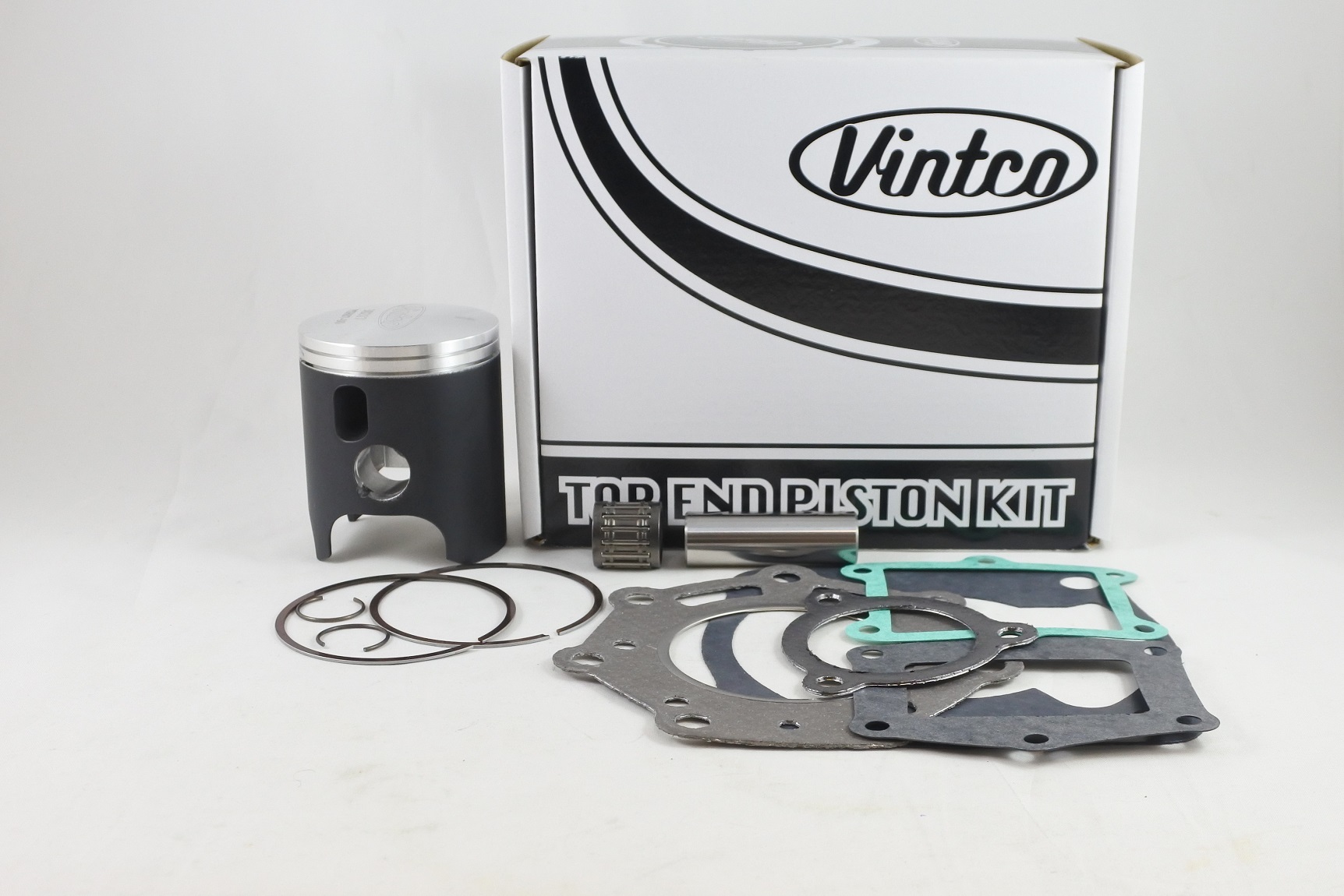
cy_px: 448
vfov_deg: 38.9
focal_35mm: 34
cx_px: 672
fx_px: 1269
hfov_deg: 55.8
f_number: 3.8
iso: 450
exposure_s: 1/125
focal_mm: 12.6
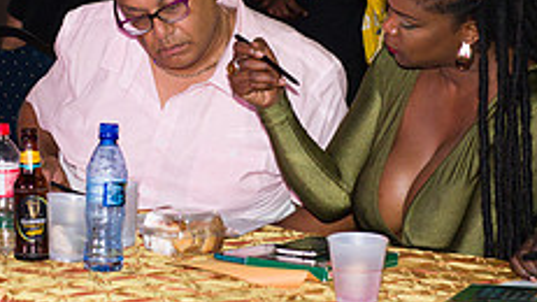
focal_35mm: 184
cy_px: 82
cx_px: 67
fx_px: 2620
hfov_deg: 11.6
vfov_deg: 6.6
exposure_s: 1/160
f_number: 5
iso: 4000
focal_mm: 70
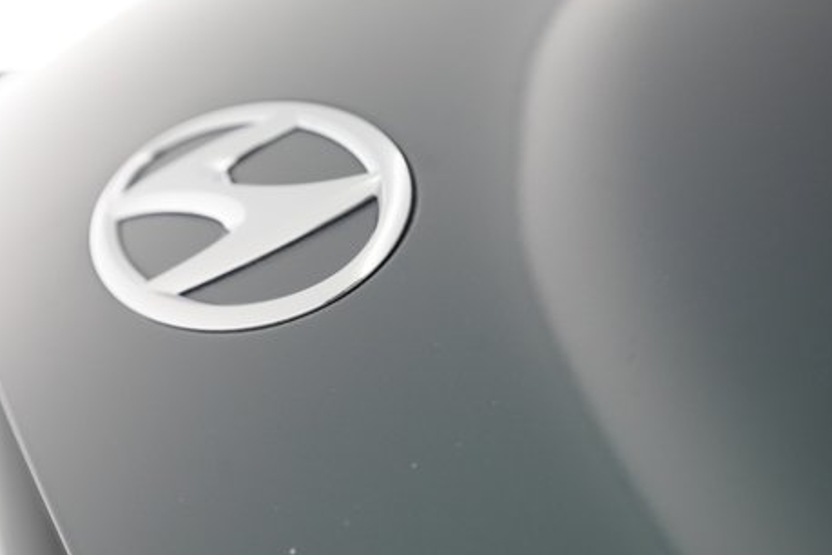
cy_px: 366
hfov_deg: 49.2
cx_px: 321
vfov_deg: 33.9
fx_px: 901
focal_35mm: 39
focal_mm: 28
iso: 4000
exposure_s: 1/100
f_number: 5.6
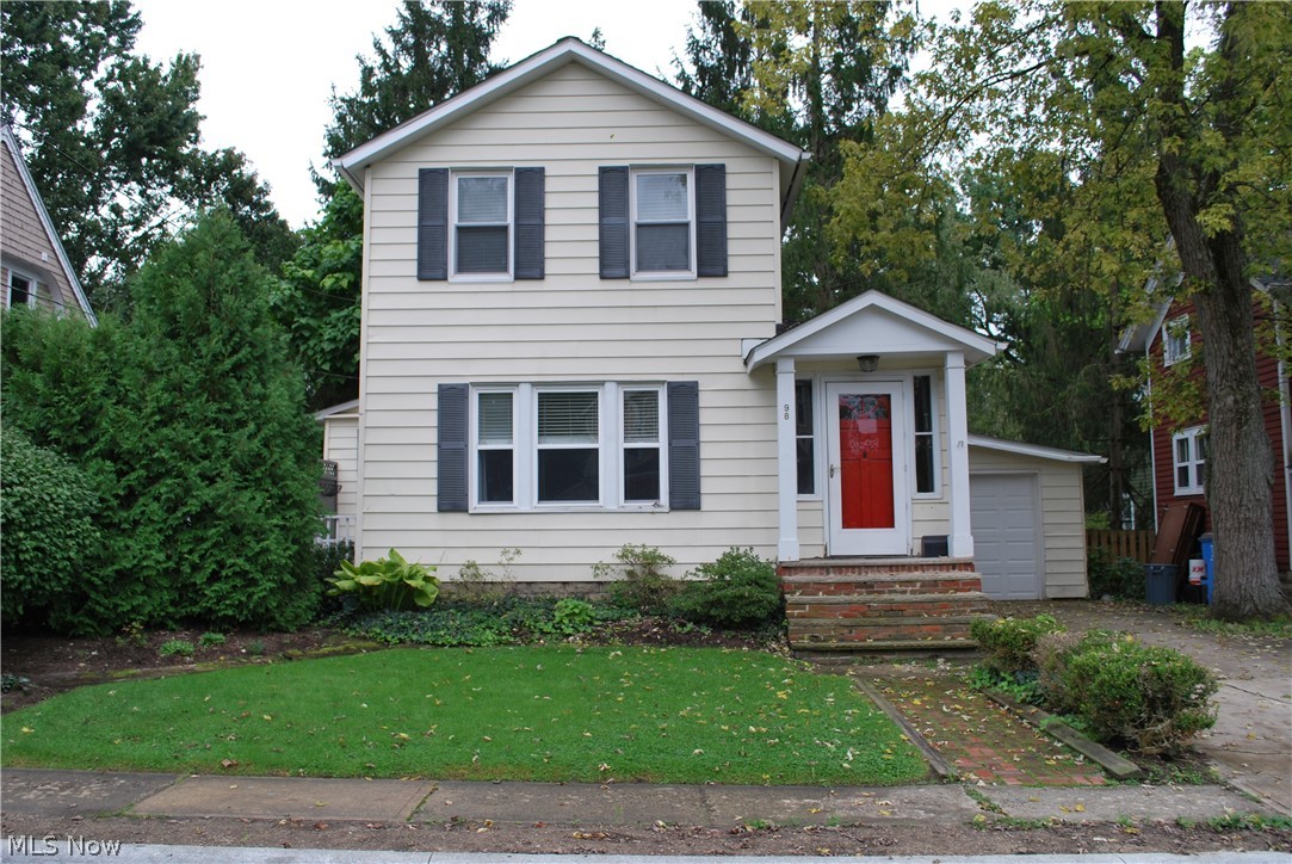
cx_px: 646
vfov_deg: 43.7
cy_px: 432
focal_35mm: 30
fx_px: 1078
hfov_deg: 61.9
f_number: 6.3
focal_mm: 20
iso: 100
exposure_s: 1/160
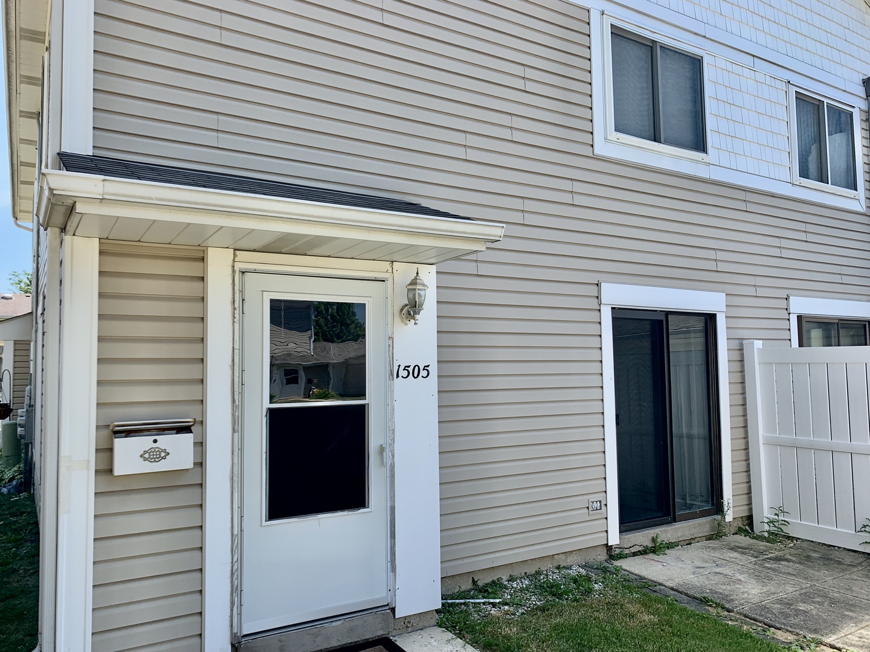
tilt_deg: +4.0
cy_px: 326
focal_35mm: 26
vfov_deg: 53.1
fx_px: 653
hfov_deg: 67.3
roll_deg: +0.3
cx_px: 435
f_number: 1.8
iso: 25
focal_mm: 4.25
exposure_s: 1/928
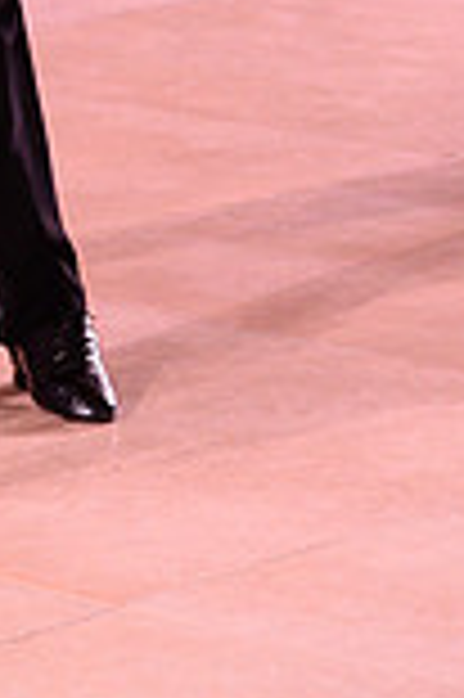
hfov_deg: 4.5
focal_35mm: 306
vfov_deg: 6.7
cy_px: -338
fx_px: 5929
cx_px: -232
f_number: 4.5
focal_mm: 82
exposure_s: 1/250
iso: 2500
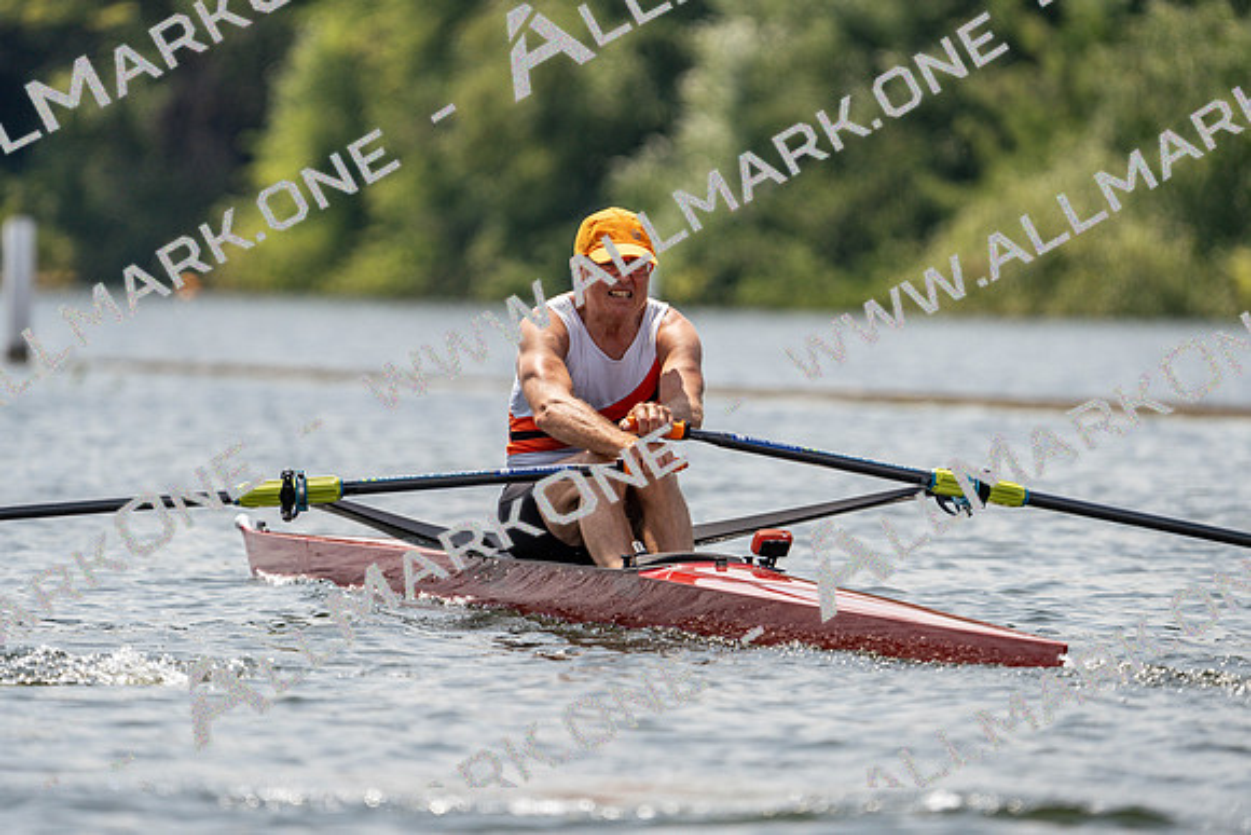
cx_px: 626
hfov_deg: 4.6
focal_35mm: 448
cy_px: 418
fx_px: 15571
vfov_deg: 3.1
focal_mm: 448
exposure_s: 1/1600
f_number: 6.3
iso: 200
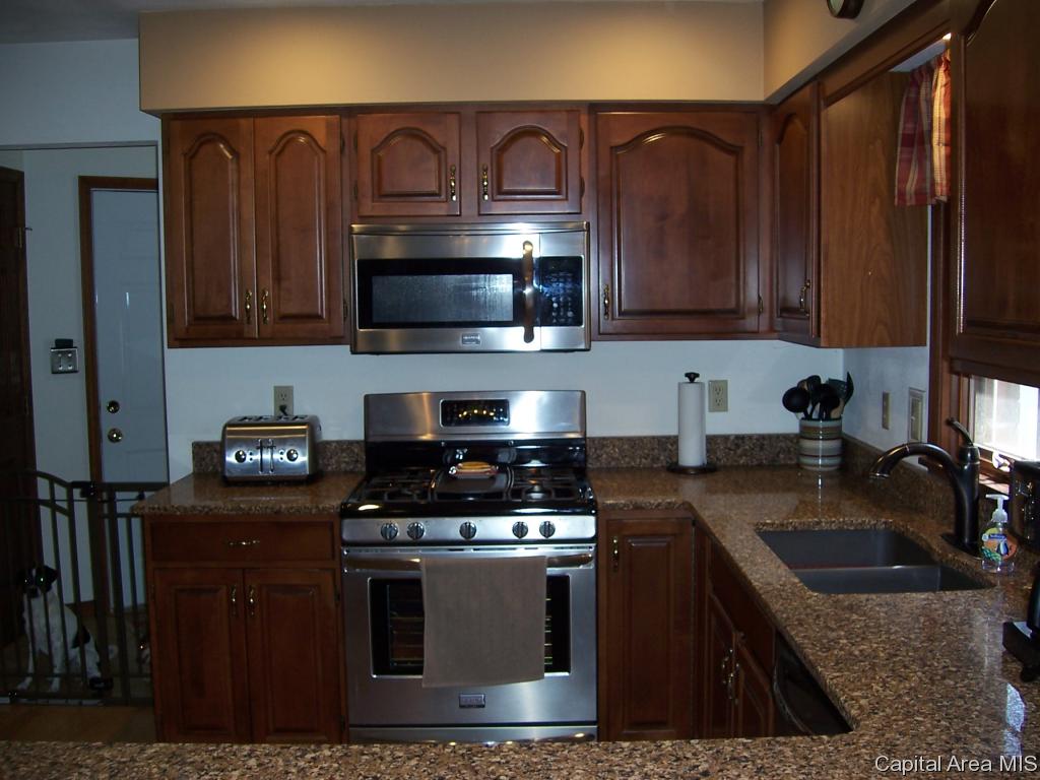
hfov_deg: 51.4
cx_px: 520
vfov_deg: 39.7
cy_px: 390
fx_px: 1082
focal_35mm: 36
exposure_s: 1/60
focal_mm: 6
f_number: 3
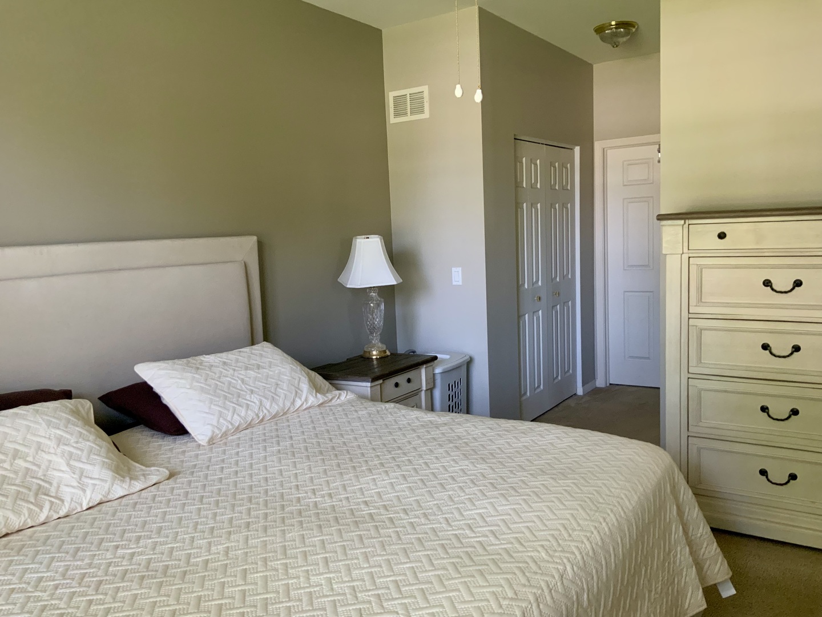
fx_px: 689
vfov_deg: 48.2
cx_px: 411
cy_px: 308
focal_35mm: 29
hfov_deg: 61.7
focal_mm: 3
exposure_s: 1/60
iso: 200
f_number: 1.8
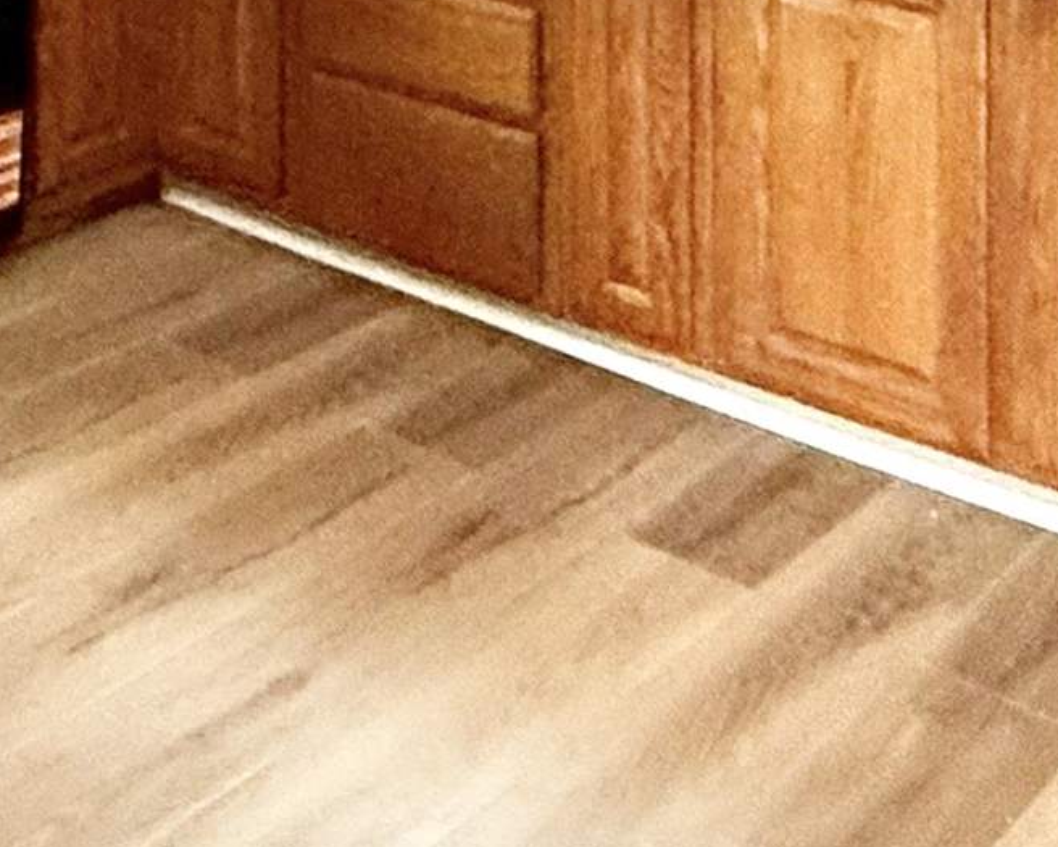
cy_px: -615
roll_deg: -1.6
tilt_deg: +2.4
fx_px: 2004
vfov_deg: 19.0
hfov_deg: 28.6
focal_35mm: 64
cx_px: 140
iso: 250
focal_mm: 2.22
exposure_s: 1/99
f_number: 2.2
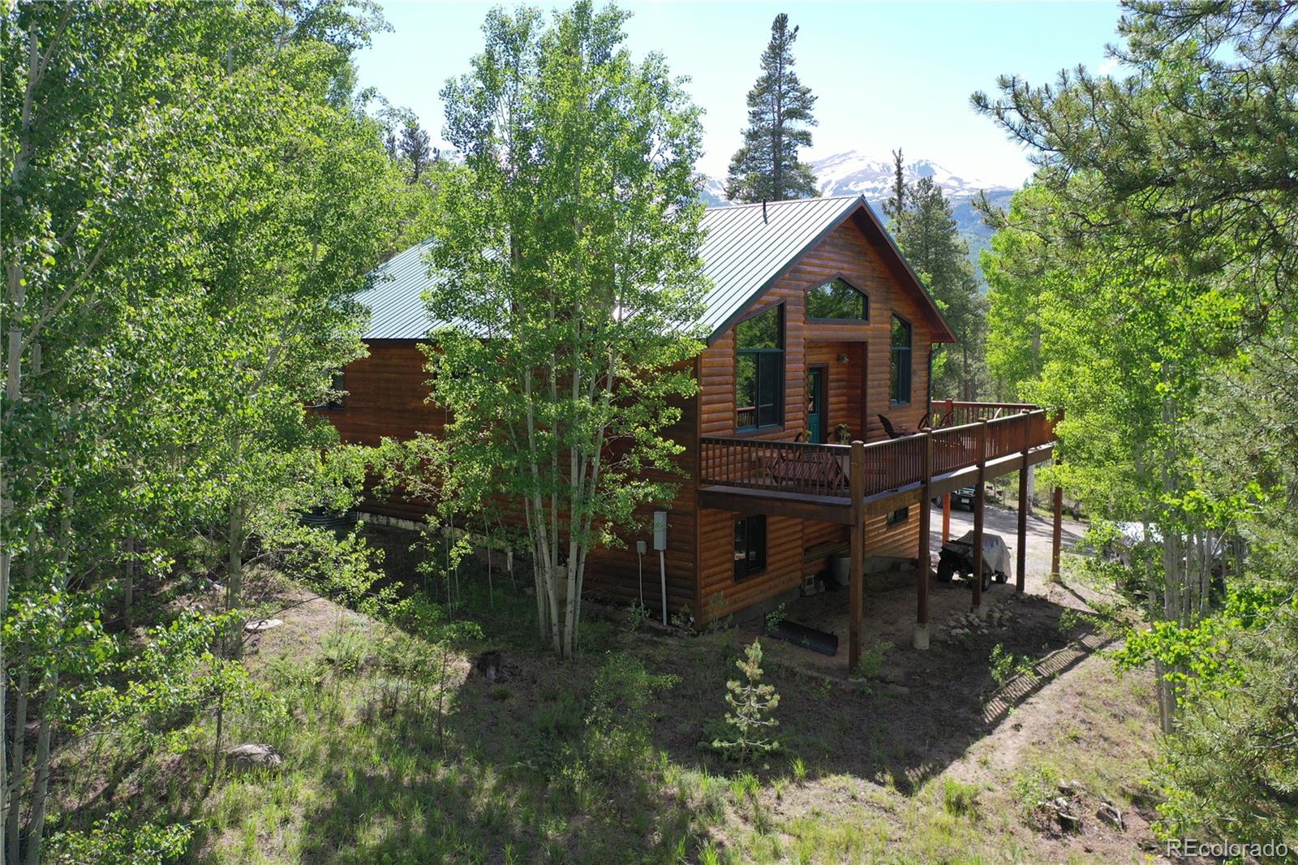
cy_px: 432
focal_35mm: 28
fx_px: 1009
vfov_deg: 46.4
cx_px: 649
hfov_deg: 65.5
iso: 100
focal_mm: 10.26
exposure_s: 1/40
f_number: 3.2
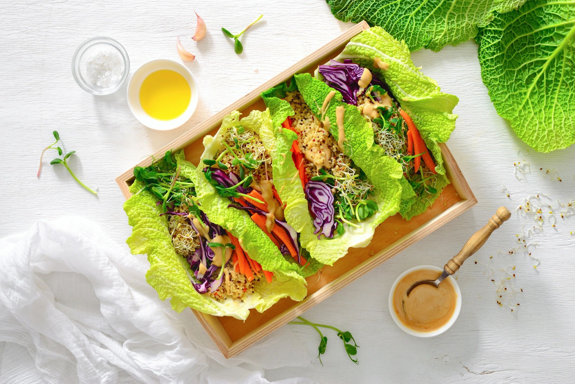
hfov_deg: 39.6
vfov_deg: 27.0
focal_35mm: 50
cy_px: 192
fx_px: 799
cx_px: 288
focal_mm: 50
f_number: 10
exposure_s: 1/15
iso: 100
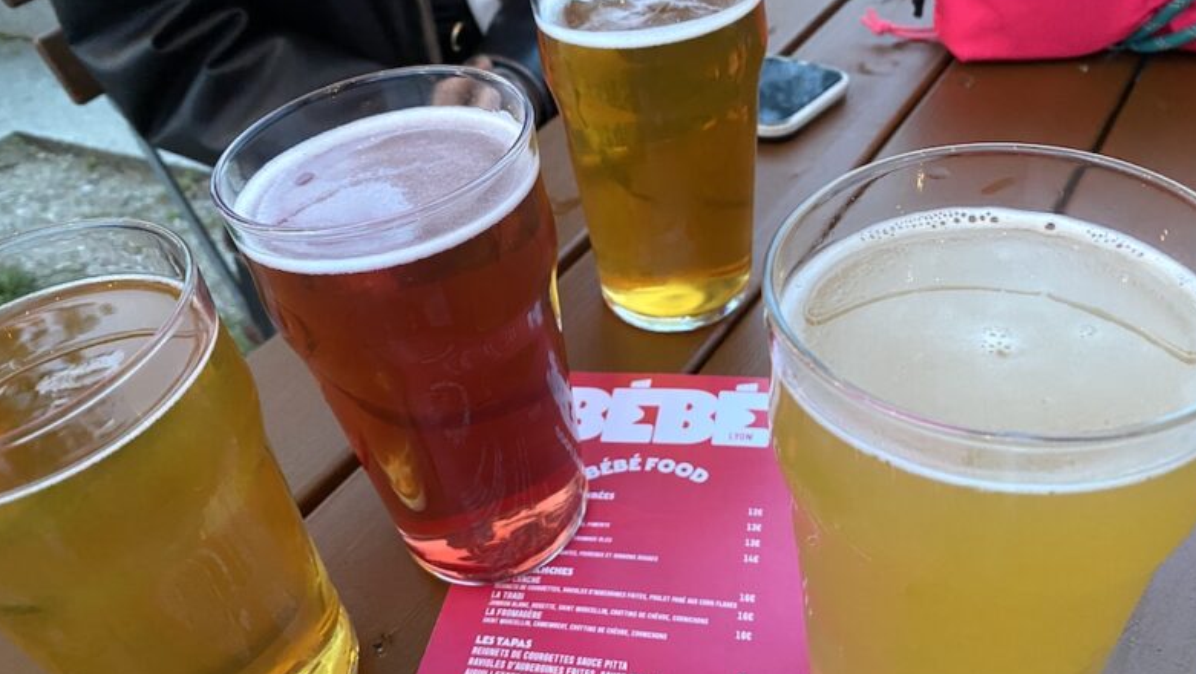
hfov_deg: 66.0
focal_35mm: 29
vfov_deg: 40.2
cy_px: 369
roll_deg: +10.0
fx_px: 920
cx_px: 602
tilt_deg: -40.0
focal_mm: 4.25
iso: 500
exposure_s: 1/50
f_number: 1.8
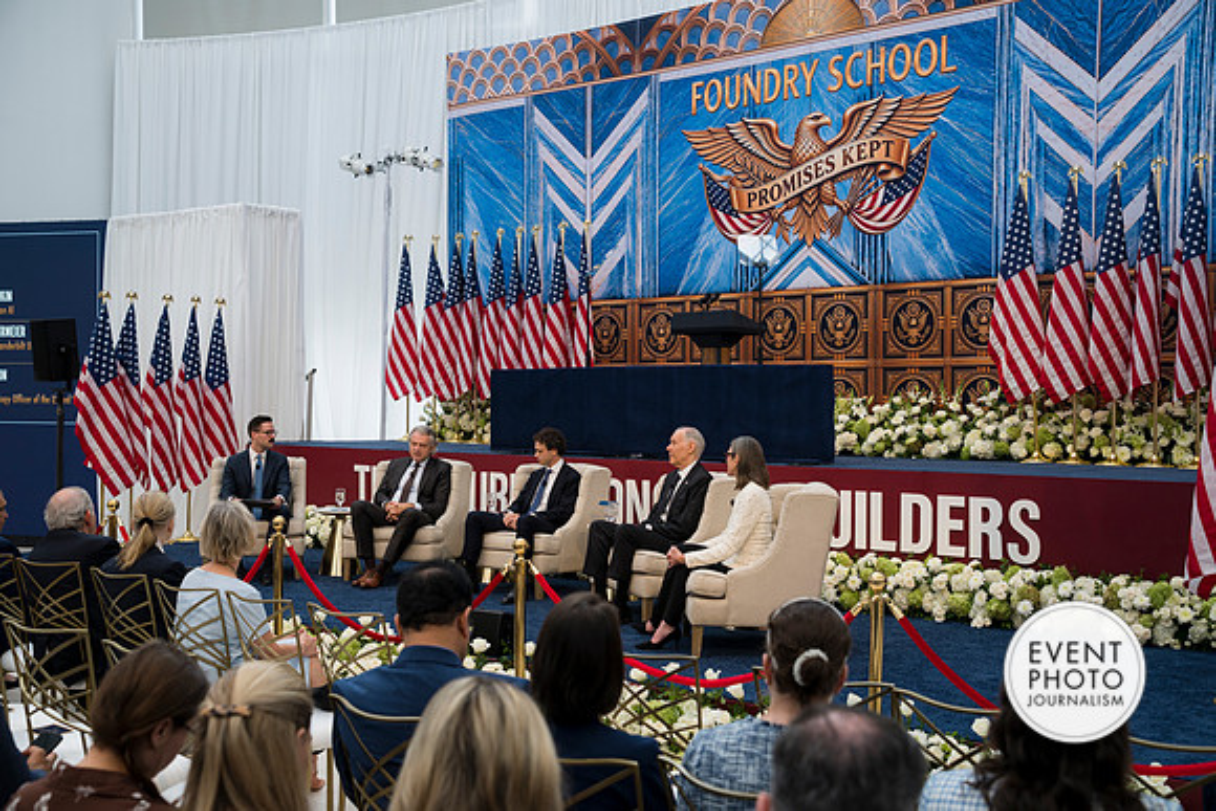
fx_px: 1250
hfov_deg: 51.9
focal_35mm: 37
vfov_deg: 36.0
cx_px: 608
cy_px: 406
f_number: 4
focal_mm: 37
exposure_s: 1/160
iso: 140
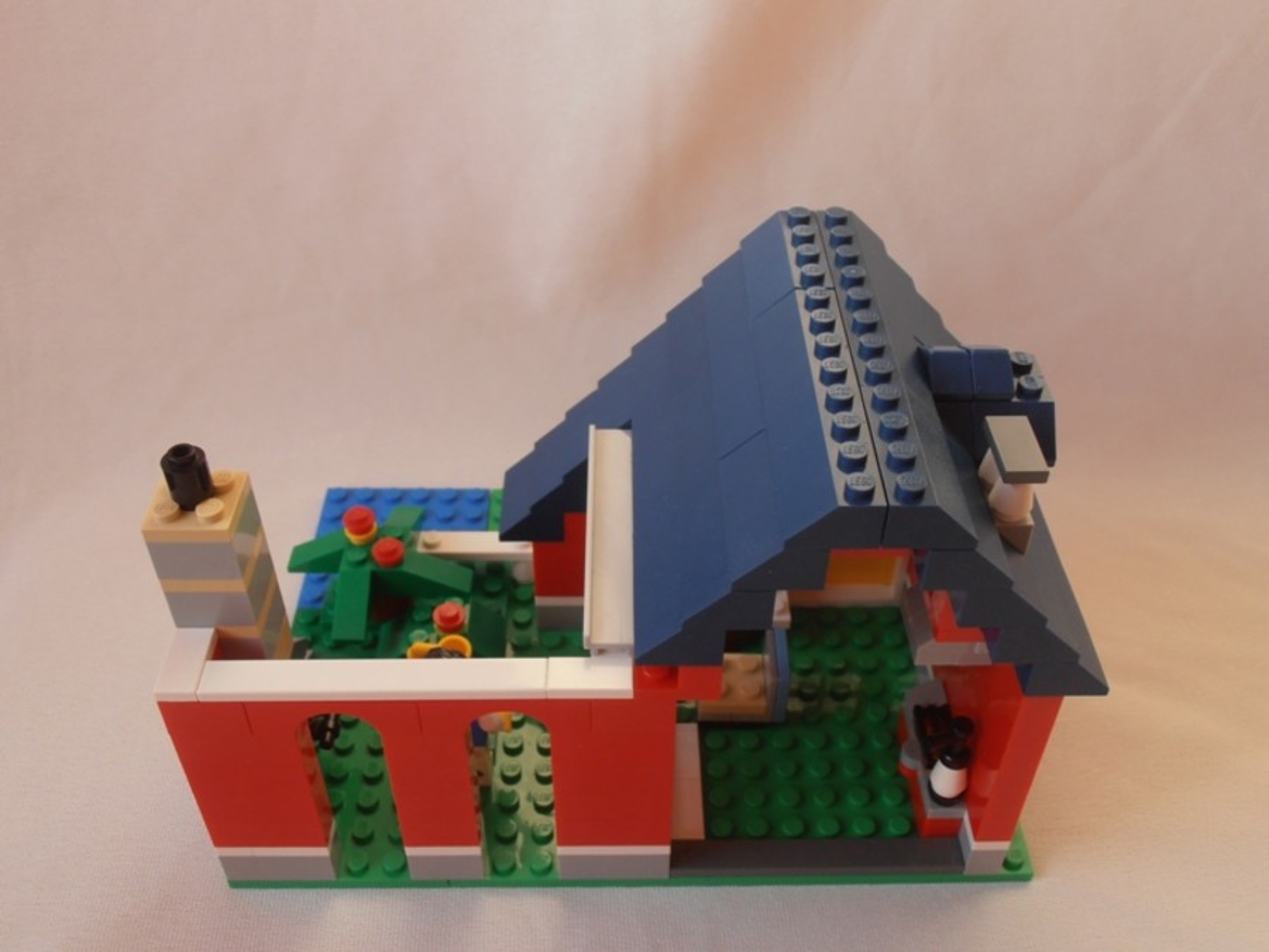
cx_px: 634
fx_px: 1356
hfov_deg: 50.1
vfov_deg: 38.7
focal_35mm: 37
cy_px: 476
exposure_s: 1/50
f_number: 3.9
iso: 80
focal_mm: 6.61
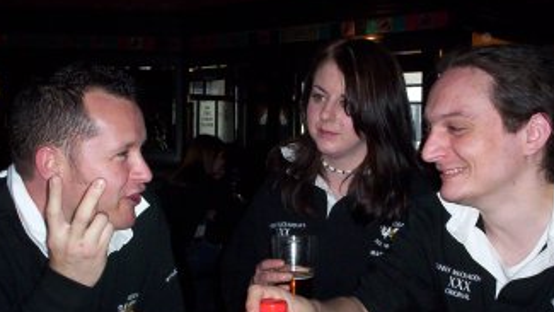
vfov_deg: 23.4
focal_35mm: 51
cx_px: 322
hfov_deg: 40.5
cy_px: 206
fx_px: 749
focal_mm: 4.99
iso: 140
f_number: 4.5
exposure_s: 1/60
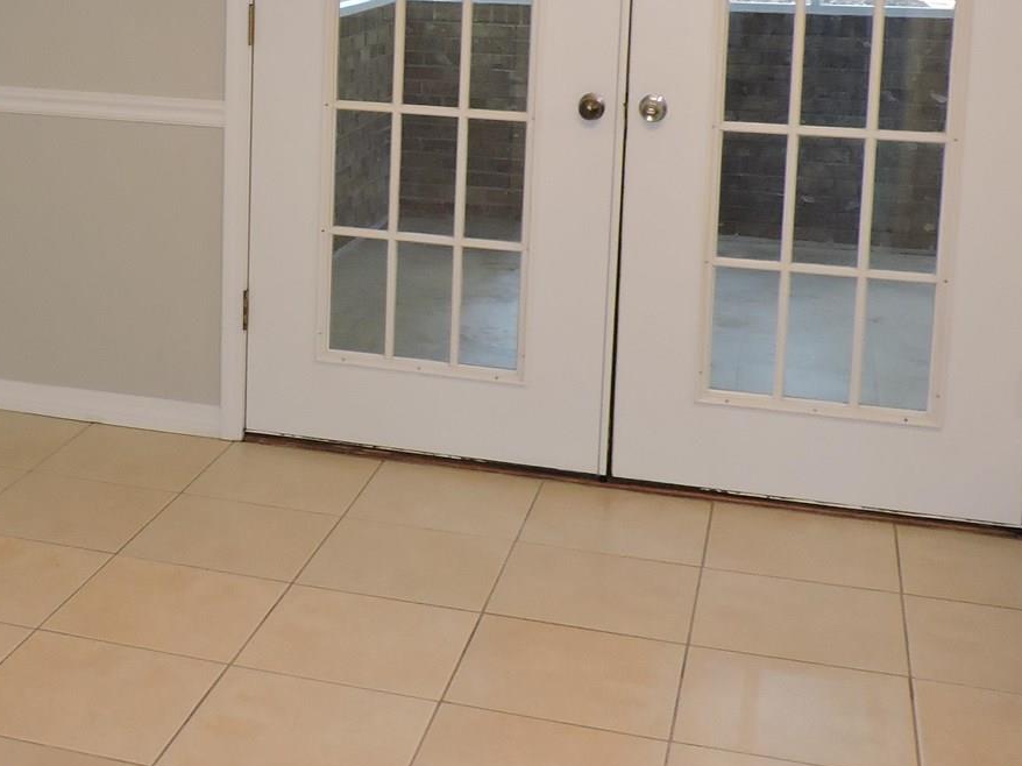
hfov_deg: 33.2
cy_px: 111
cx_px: 172
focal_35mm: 56
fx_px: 1653
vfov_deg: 25.5
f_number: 3
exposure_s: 1/40
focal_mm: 4.3
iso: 280
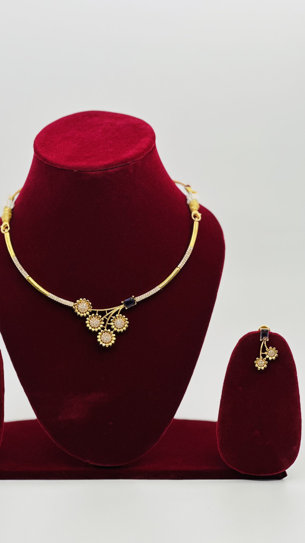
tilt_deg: -14.7
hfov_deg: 14.4
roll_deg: -0.7
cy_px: 272
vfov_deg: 25.3
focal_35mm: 84
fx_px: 1208
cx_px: 112
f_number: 2.8
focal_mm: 9
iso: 25
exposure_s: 1/100
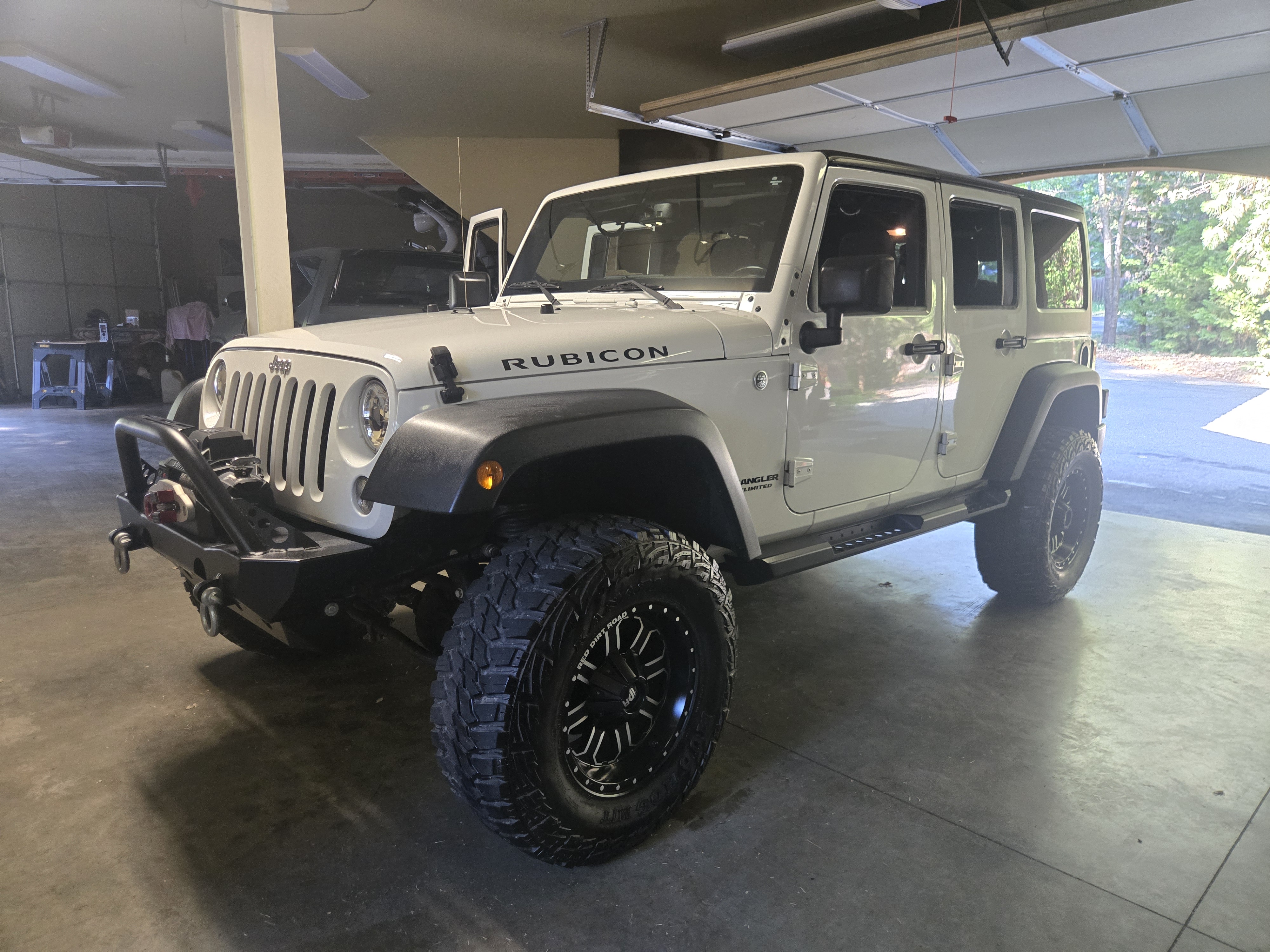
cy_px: 476
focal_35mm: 23
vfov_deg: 58.9
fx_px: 844
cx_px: 635
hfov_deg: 73.9
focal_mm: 5.4
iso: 500
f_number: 1.8
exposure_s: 1/120
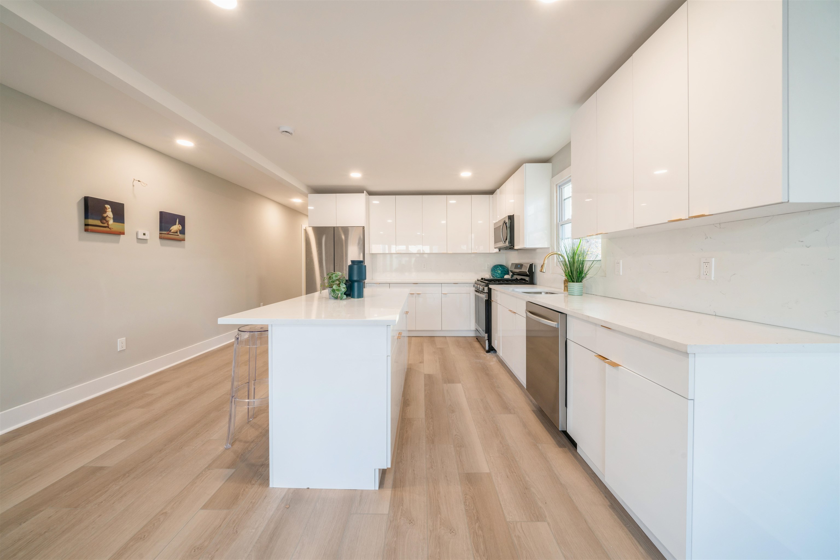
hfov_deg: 112.6
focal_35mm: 12
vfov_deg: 90.0
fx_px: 280
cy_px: 280
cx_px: 420
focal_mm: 12
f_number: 11
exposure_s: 1/3
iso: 200
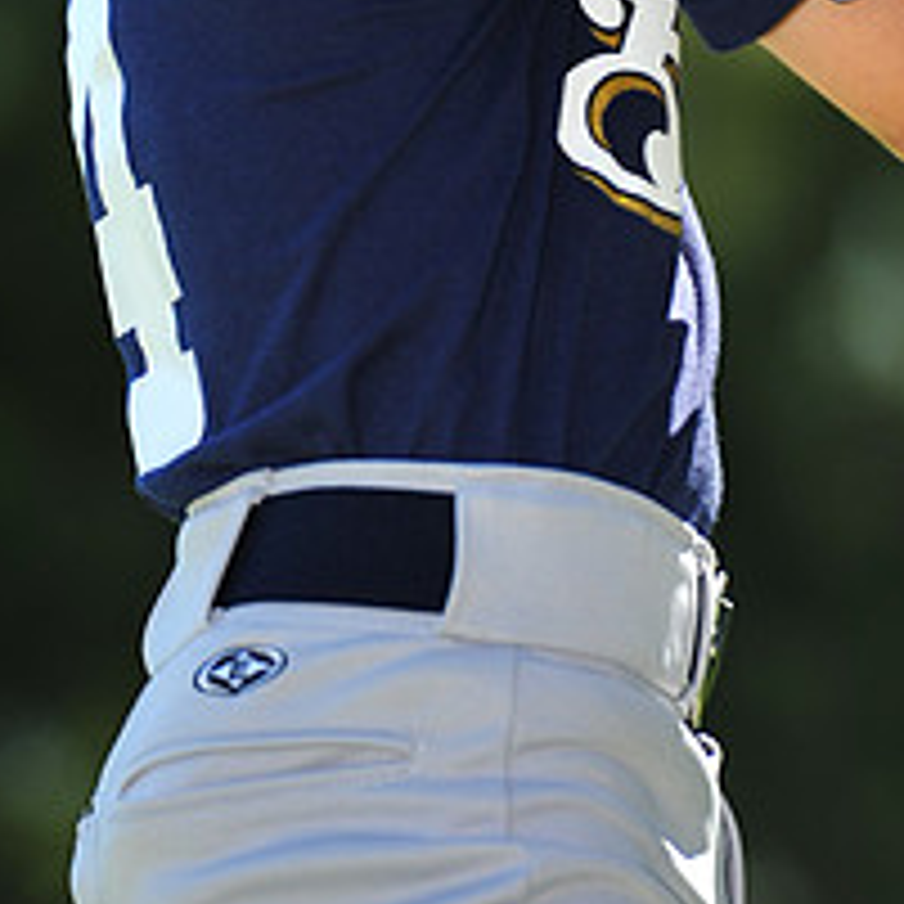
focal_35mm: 490
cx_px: 666
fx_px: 14477
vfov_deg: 3.6
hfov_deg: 3.6
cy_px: -247
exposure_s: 1/640
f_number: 4
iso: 200
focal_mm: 200
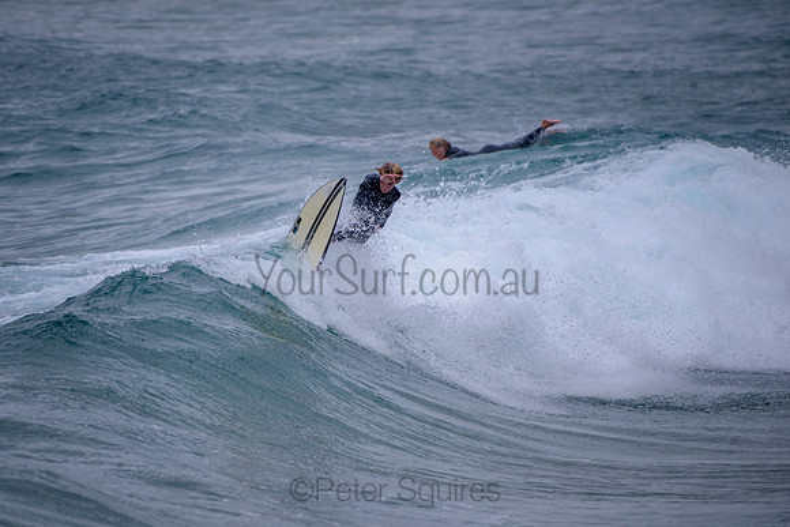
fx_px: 13455
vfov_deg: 2.2
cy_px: 278
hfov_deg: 3.4
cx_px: 306
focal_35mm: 613
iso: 180
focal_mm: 500
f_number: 5.6
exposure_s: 1/2000
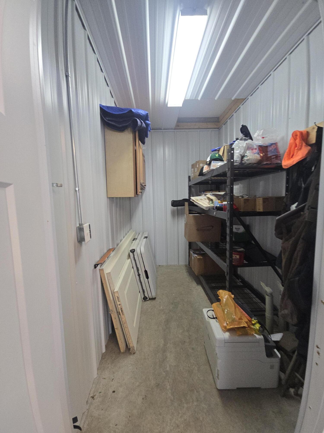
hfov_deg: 89.9
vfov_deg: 106.2
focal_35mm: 13
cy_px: 216
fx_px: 162
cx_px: 162
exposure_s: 1/60
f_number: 2.2
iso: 125
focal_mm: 2.2
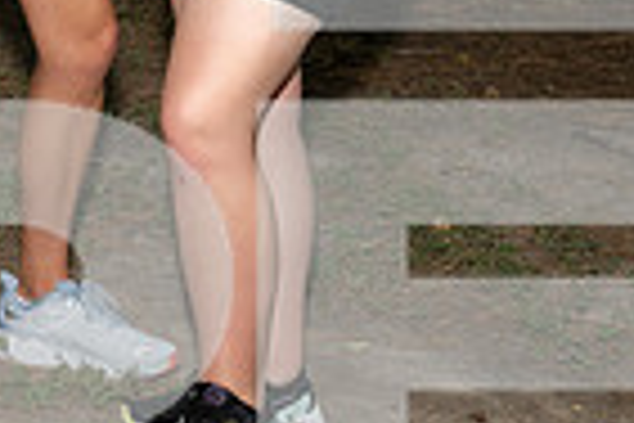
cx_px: -355
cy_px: -205
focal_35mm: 181
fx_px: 3187
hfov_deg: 10.9
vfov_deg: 7.5
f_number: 8
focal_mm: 44
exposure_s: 1/250
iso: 800
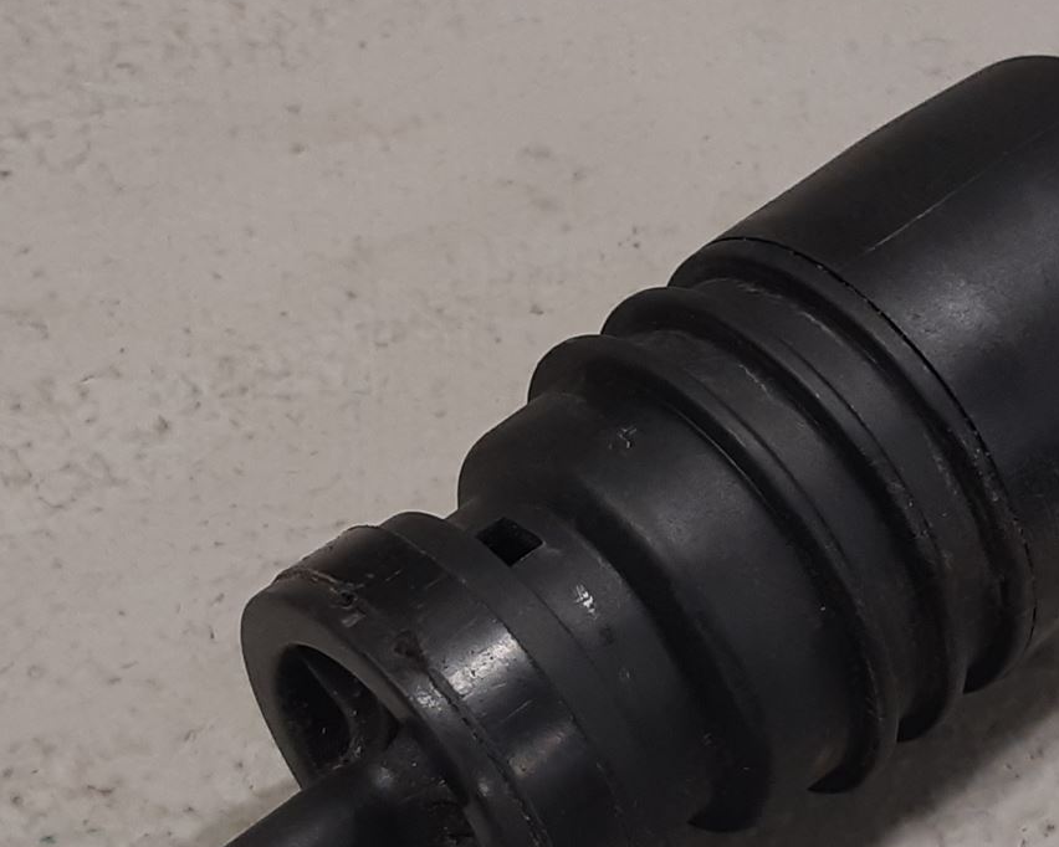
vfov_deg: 25.0
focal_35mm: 61
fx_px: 1912
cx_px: 646
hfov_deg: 30.9
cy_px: 499
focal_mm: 3.93
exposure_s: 1/50
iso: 80
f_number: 1.7
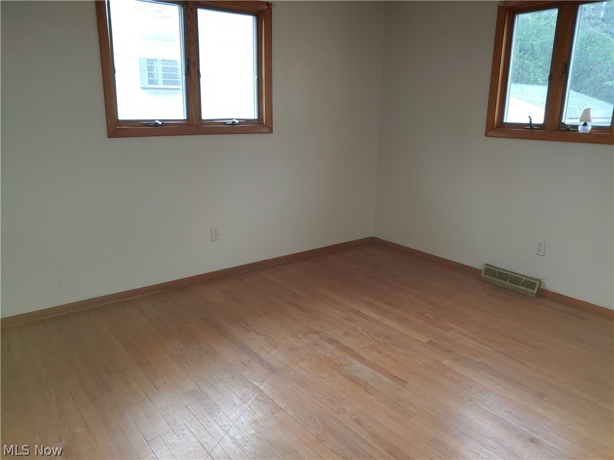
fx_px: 443
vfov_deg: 54.9
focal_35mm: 25
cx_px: 307
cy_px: 230
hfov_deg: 69.4
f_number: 1.5
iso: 100
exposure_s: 1/30
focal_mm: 4.23
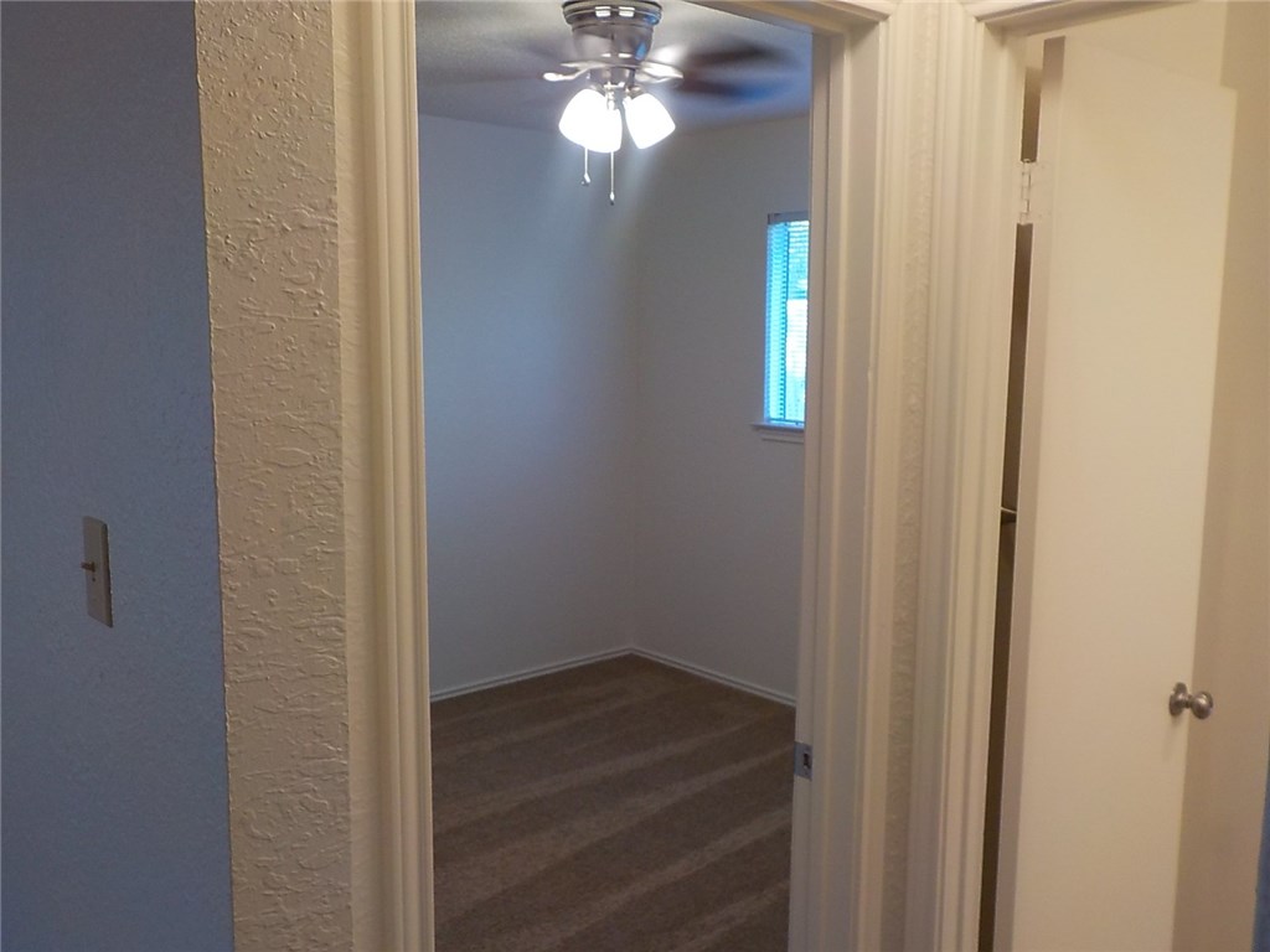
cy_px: 476
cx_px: 635
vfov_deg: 46.8
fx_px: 1101
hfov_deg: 60.0
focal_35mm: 30
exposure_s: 1/30
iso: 160
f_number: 3.3
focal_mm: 4.1
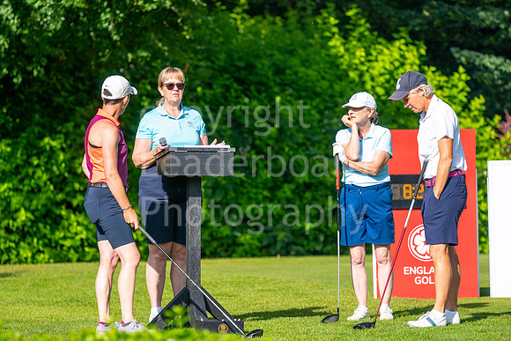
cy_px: 170
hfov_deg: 6.9
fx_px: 4259
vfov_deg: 4.6
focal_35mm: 300
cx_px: 256
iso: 200
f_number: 5
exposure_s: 1/1600
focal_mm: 300
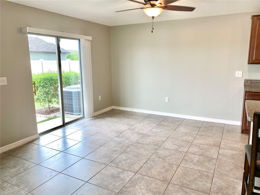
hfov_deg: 67.3
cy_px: 98
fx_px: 195
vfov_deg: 53.1
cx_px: 130
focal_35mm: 26
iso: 50
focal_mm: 4.25
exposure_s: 1/120
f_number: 1.8
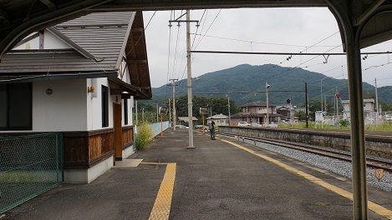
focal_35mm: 32
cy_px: 104
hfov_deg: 61.2
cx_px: 194
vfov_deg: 36.8
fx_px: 332
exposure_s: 1/125
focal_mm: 19.9
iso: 100
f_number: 10
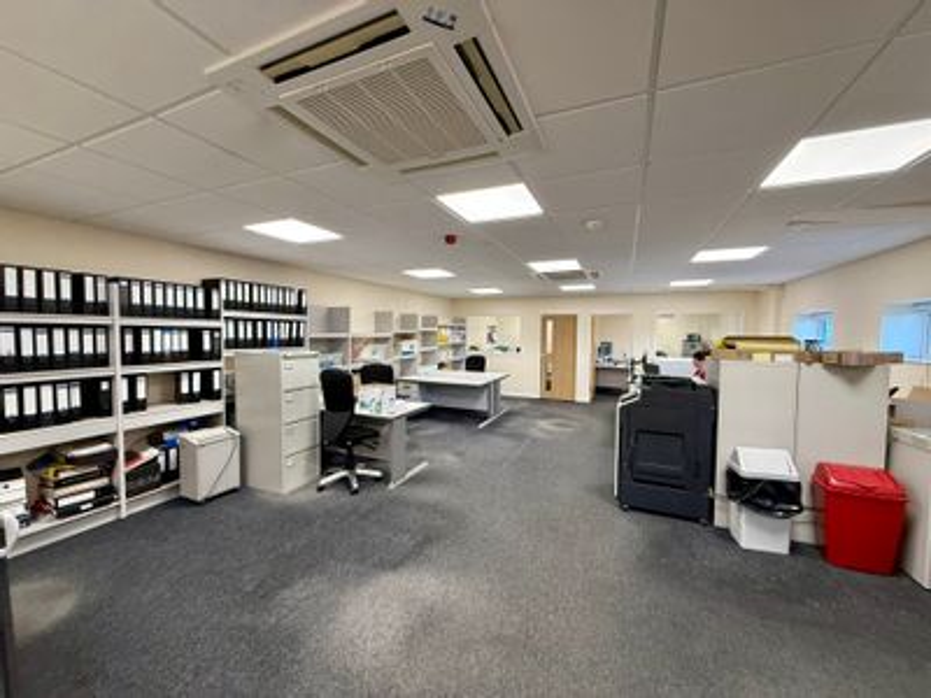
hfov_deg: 102.1
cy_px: 349
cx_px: 466
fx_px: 377
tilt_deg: -5.2
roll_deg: +0.8
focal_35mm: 14
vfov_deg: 85.7
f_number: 2.2
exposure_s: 1/100
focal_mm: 2.22
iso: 250
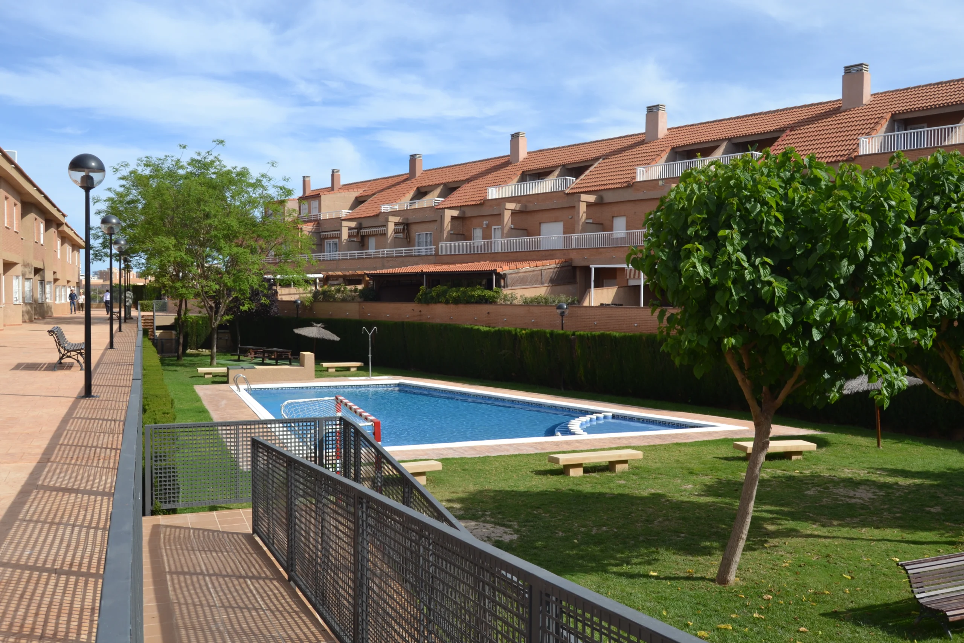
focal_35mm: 33
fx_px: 884
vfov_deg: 40.0
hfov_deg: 57.2
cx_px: 482
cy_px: 322
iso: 100
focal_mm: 22
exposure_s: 1/200
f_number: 8
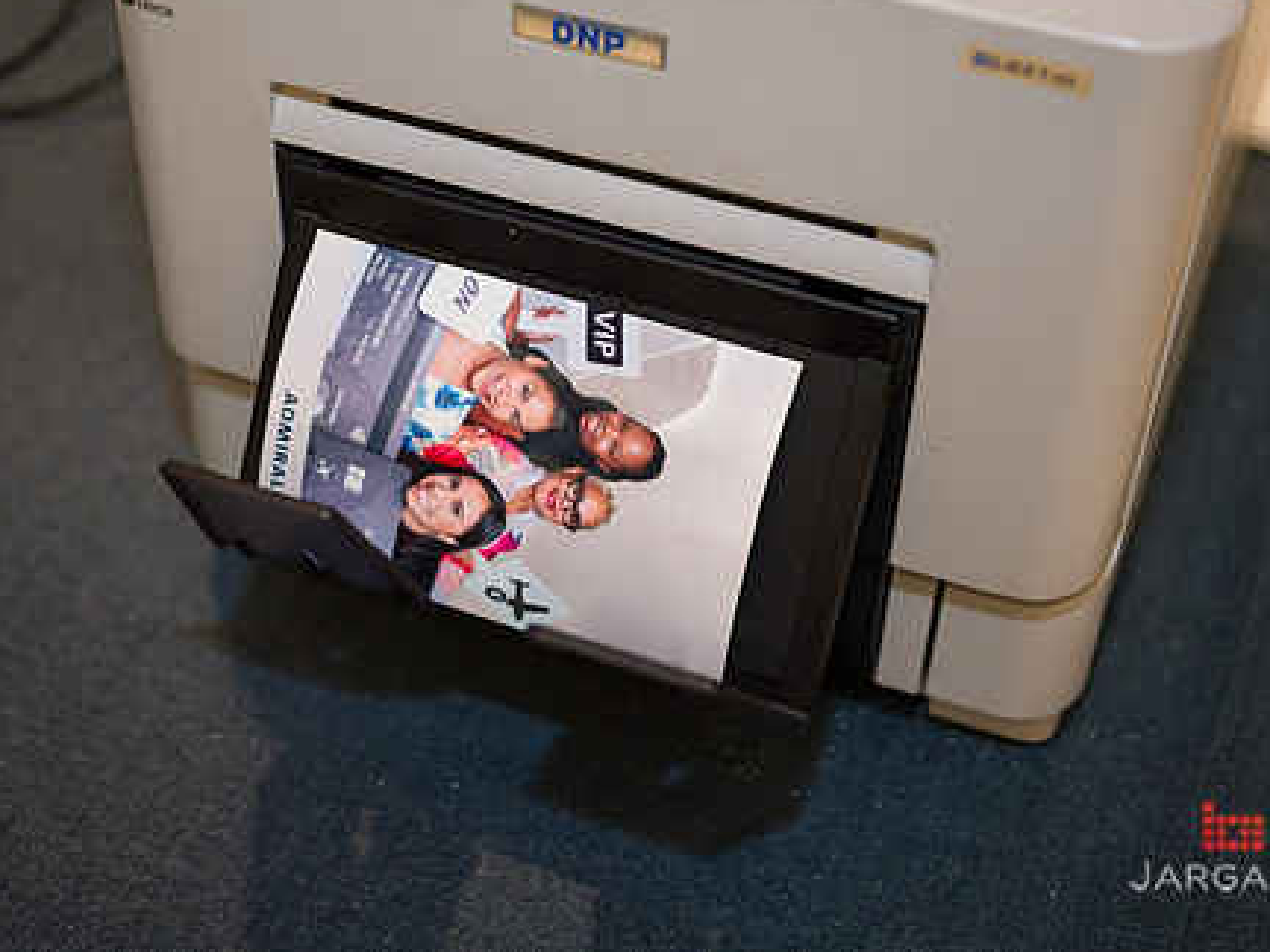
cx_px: 559
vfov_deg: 25.2
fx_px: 2128
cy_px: 388
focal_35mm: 58
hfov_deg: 33.2
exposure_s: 1/200
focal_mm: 45
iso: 400
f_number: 3.2
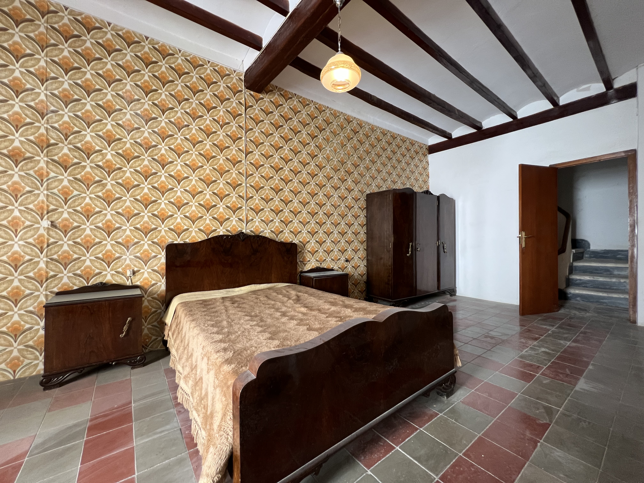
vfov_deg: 89.9
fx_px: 242
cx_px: 322
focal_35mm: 13
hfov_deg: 106.2
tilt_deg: -1.8
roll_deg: +0.2
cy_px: 242
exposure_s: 1/50
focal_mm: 1.57
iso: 160
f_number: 1.8
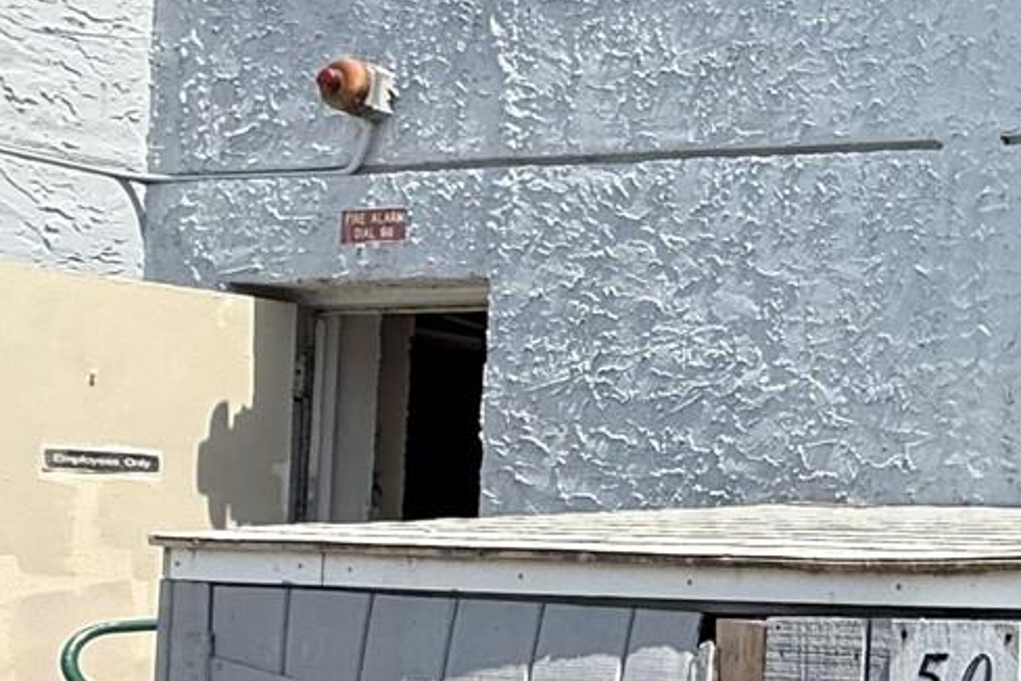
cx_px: 1936
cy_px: 570
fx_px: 1730
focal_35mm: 61
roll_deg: -2.3
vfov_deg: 21.9
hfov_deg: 20.3
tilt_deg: +2.7
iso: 50
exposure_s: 1/789
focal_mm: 2.22
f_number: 2.2
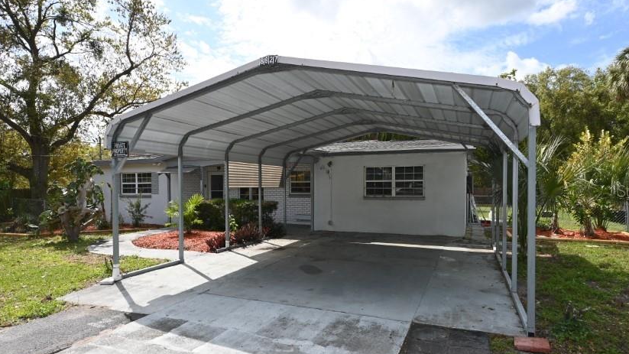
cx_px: 323
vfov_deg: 51.4
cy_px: 190
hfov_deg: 81.2
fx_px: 367
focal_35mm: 22
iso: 100
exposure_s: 1/200
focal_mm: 12
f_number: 9
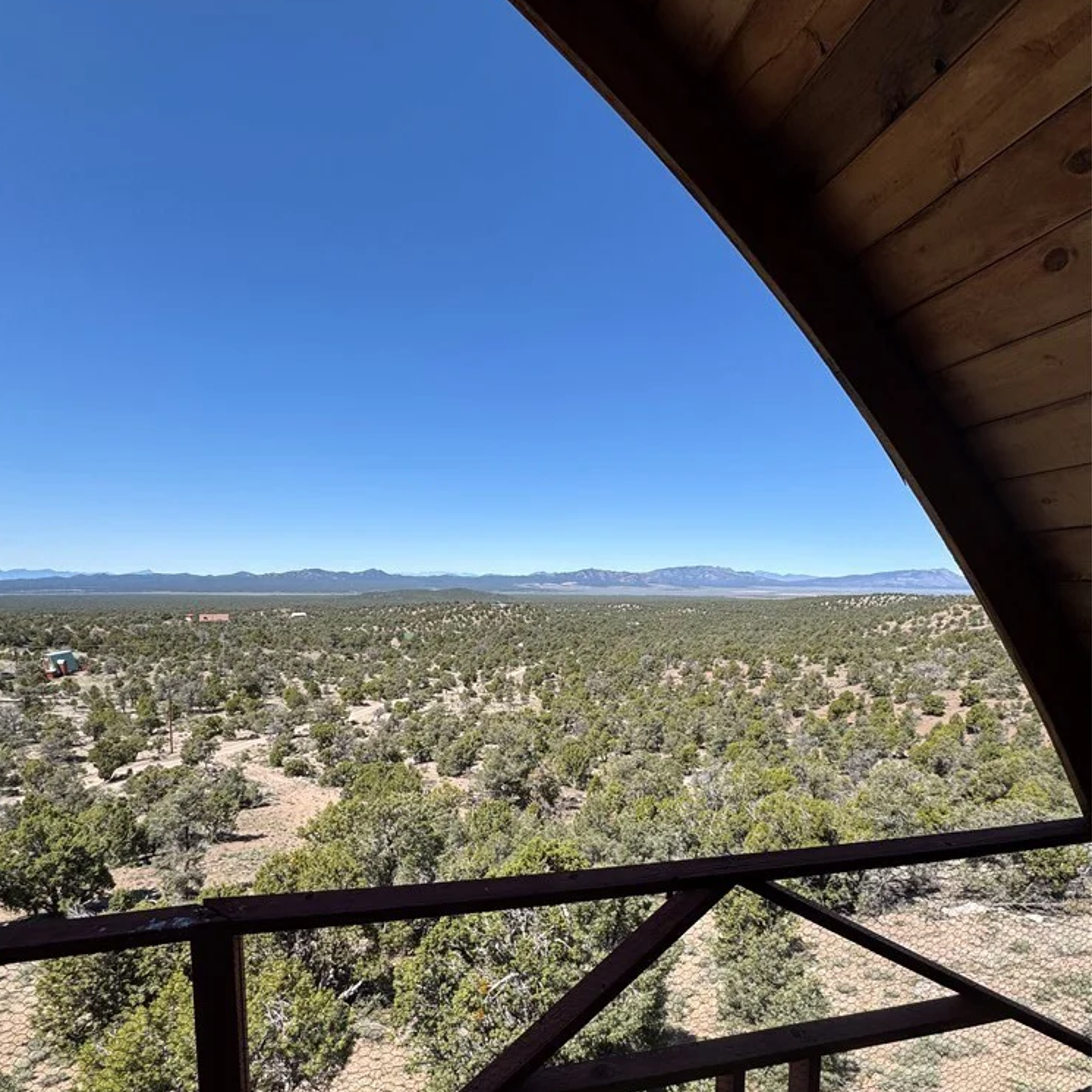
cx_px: 531
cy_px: 648
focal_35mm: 17
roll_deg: -0.1
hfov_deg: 83.9
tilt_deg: -5.5
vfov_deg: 83.1
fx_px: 607
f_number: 2.2
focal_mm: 2.22
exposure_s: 1/1832
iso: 50
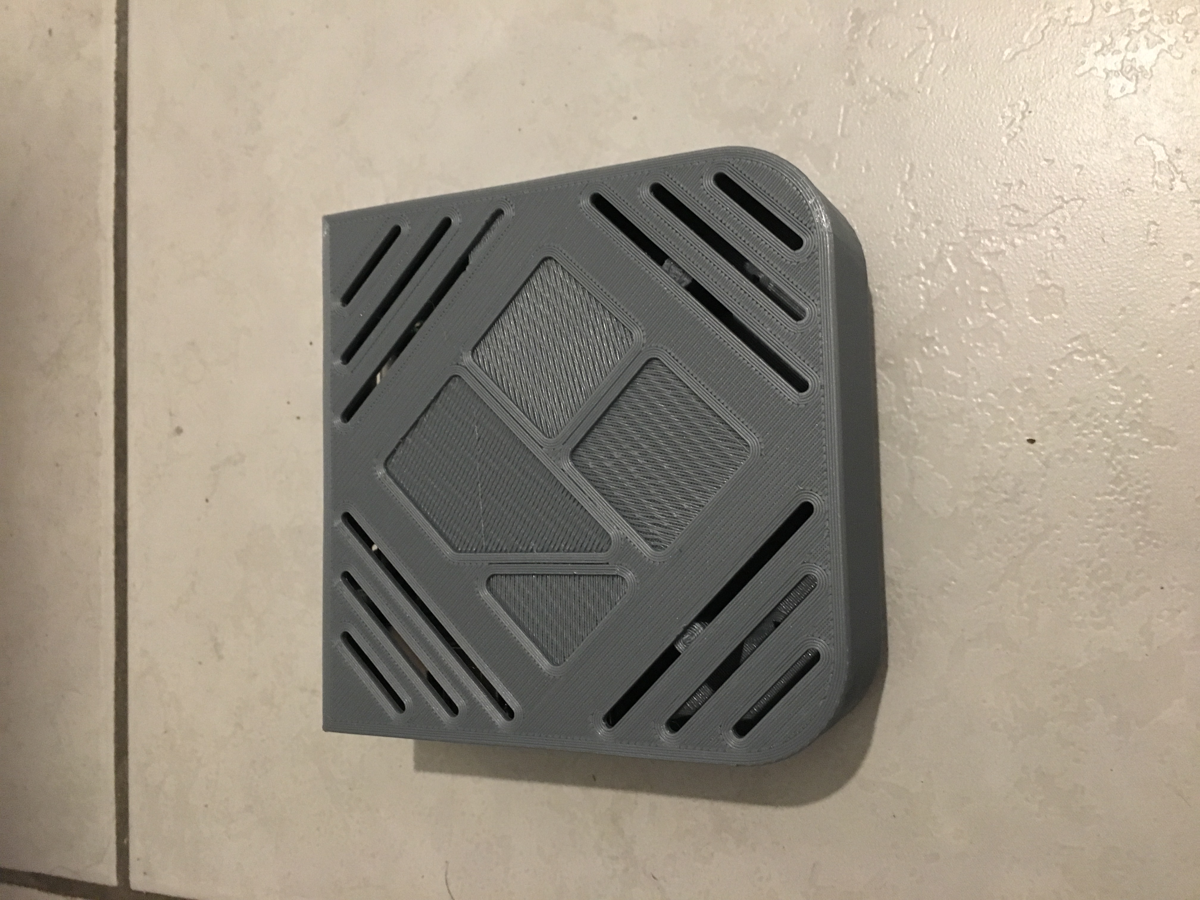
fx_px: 1005
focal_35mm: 29
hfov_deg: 61.7
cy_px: 450
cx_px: 600
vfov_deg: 48.2
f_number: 2.2
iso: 200
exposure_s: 1/30
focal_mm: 4.15
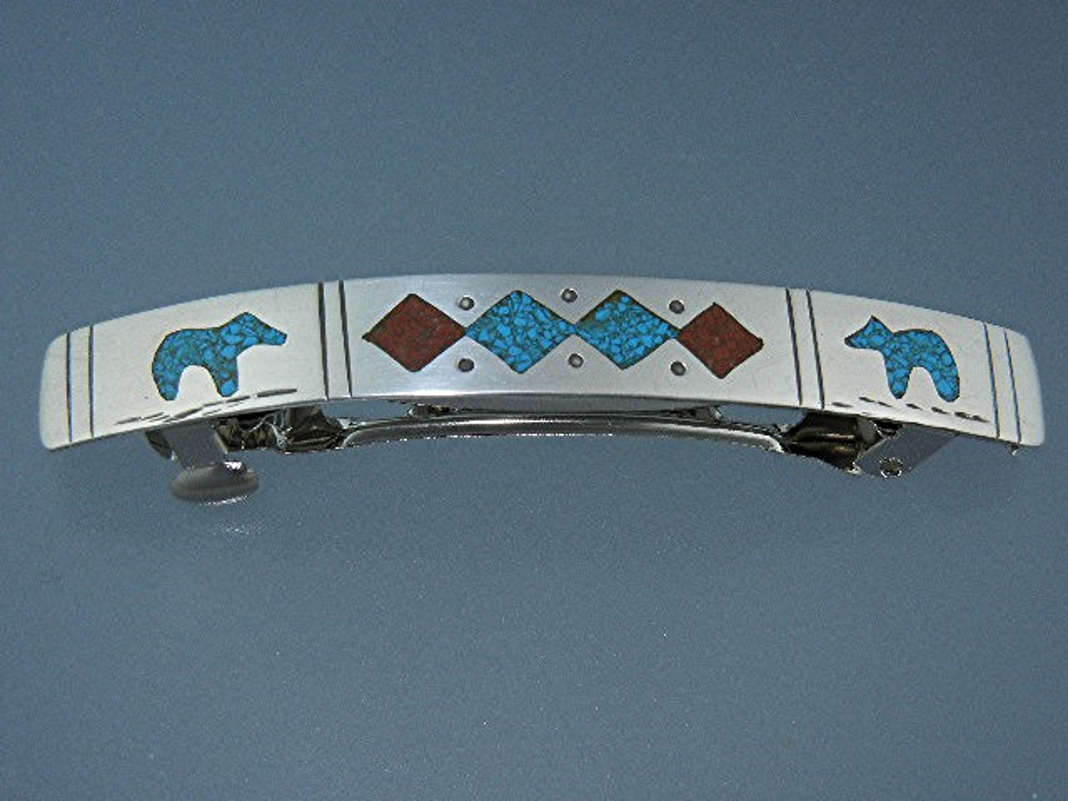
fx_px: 2376
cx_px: 534
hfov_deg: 25.3
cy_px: 400
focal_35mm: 77
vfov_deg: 19.1
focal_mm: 13.9
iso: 200
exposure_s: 1/30
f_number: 4.3
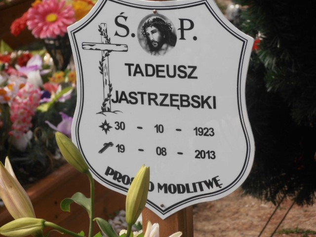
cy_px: 118
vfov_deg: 7.5
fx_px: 1807
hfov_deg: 10.0
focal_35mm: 198
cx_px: 158
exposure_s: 1/640
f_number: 5.8
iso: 80
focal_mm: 35.05
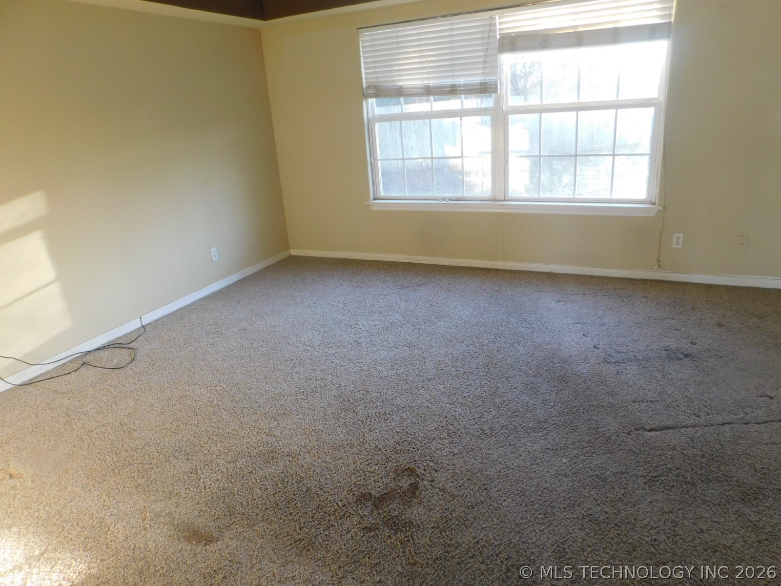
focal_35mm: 23
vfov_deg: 58.9
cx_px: 390
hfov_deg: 73.9
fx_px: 519
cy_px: 293
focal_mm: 4
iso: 140
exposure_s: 1/30
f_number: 3
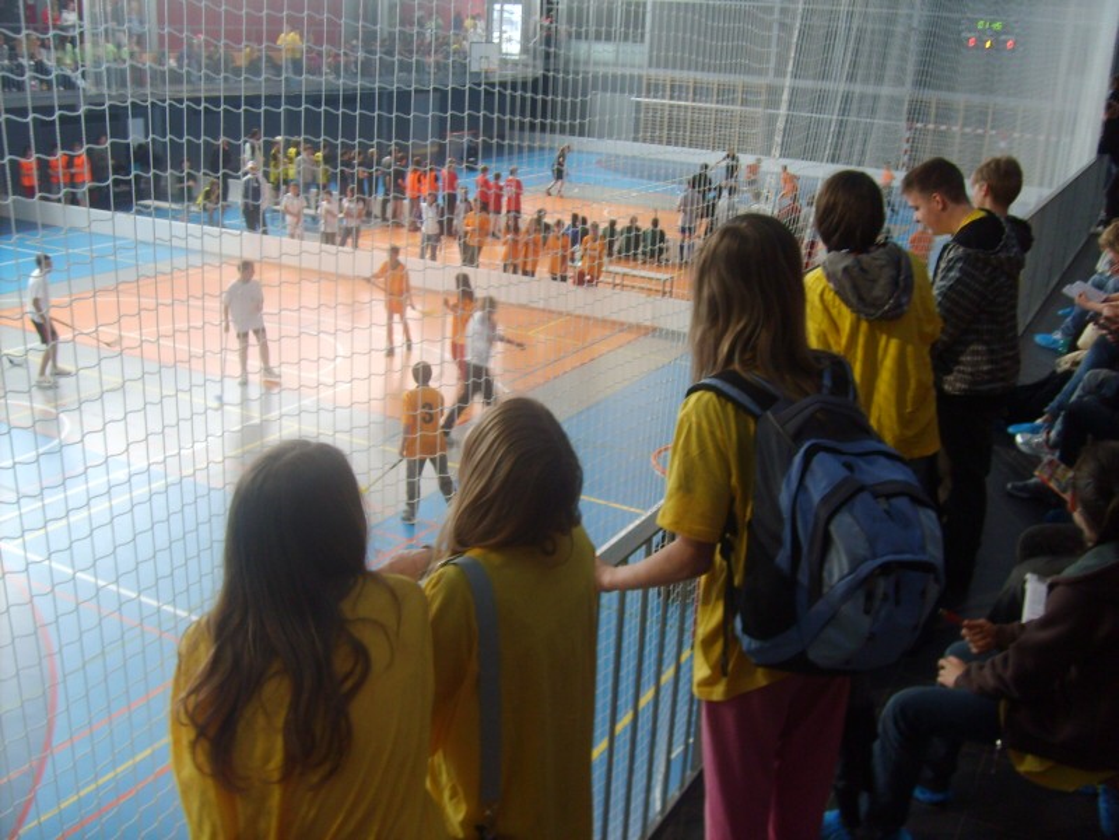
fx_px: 1131
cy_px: 420
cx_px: 560
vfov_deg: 40.7
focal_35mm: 35
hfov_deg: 52.6
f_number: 2.8
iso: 86
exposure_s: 1/30
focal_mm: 5.8
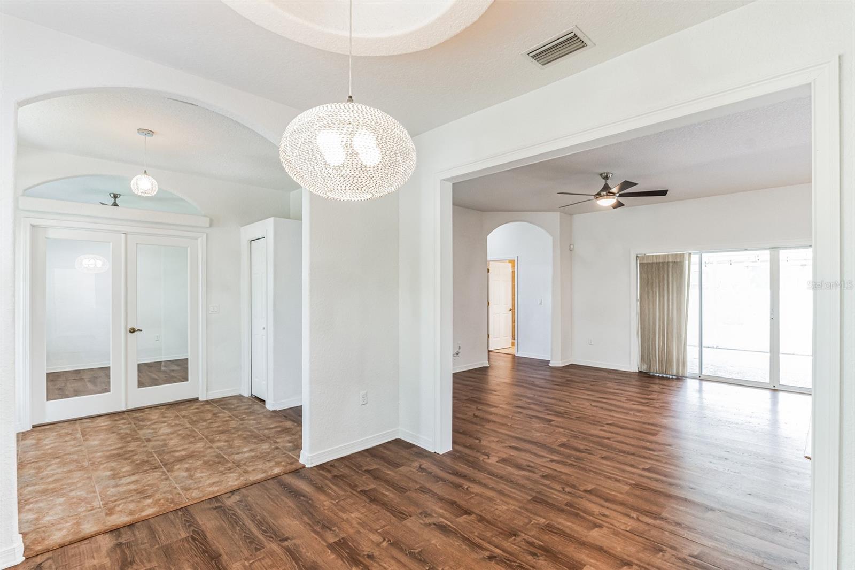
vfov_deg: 70.4
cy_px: 285
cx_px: 428
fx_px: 404
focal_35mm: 17
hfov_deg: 93.3
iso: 800
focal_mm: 17
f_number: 6.3
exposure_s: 1/20
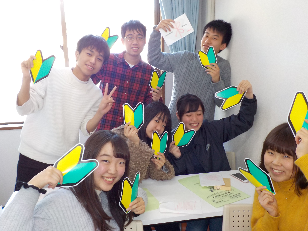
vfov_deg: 46.8
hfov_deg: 60.0
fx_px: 267
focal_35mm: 30
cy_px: 116
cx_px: 154
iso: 180
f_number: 3.3
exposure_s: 1/30
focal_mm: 4.1
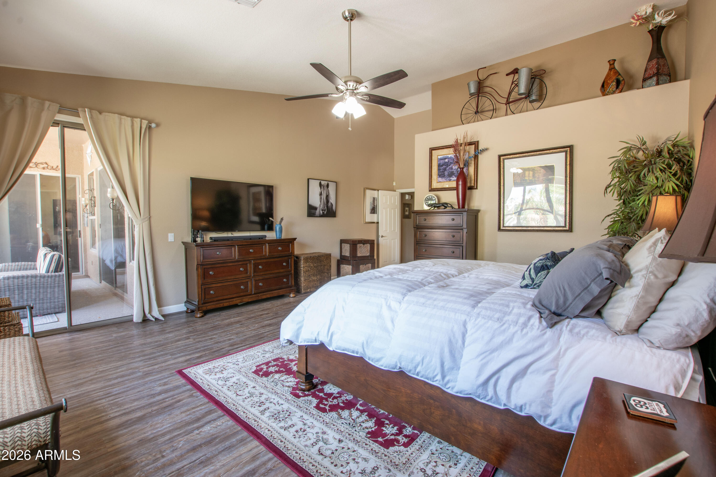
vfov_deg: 77.3
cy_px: 238
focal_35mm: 15
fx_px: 298
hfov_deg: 100.4
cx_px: 358
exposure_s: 1.3
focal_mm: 10
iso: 100
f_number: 11
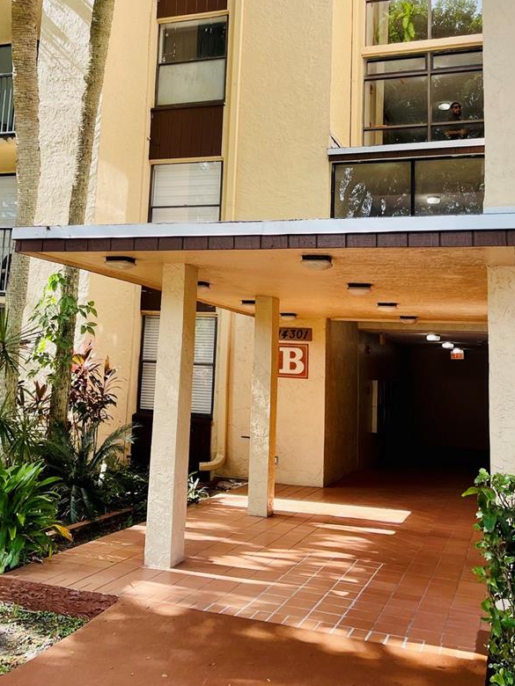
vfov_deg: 45.9
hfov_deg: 35.7
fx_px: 793
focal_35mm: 40
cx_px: 190
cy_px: 214
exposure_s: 1/360
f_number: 1.6
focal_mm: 5.1
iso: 32
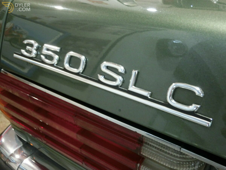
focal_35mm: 33
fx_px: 215
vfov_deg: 42.9
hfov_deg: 55.4
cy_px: 85
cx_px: 113
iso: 800
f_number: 3.7
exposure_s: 1/10
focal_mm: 5.93
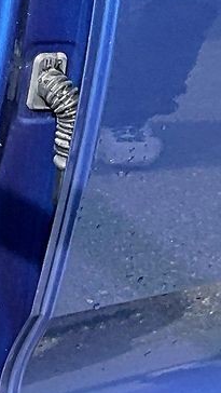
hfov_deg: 7.3
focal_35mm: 139
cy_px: -173
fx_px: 1447
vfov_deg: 14.5
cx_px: -538
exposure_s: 1/233
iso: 20
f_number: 1.8
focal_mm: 3
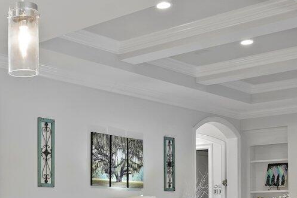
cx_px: 28
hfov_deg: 29.2
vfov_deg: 19.9
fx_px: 545
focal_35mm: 66
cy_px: 202
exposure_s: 1
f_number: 9
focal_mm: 16
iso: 320
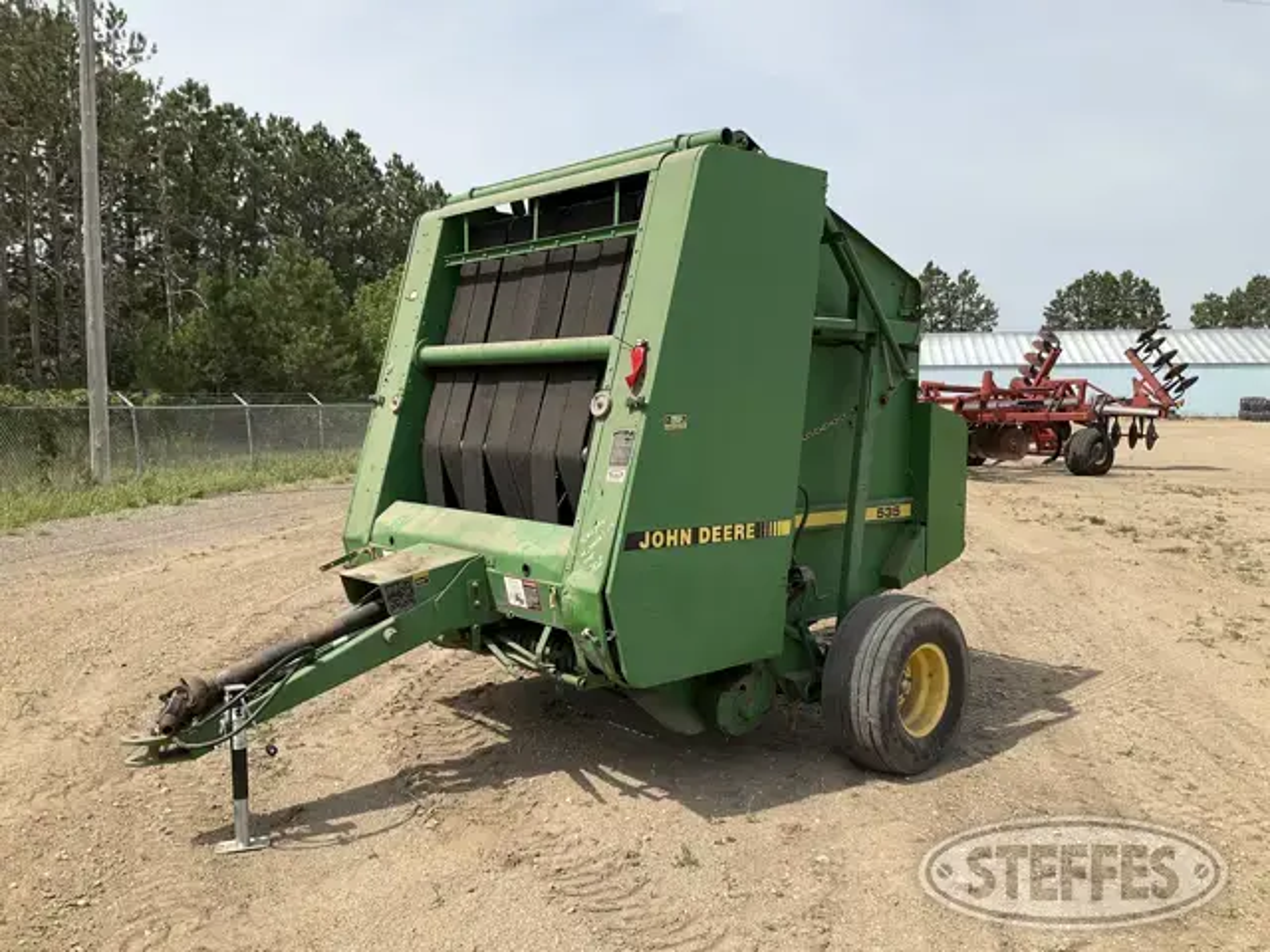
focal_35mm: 29
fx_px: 1064
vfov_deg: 48.2
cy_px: 476
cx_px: 635
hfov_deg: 61.7
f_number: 1.8
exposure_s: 1/1848
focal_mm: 3
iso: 25
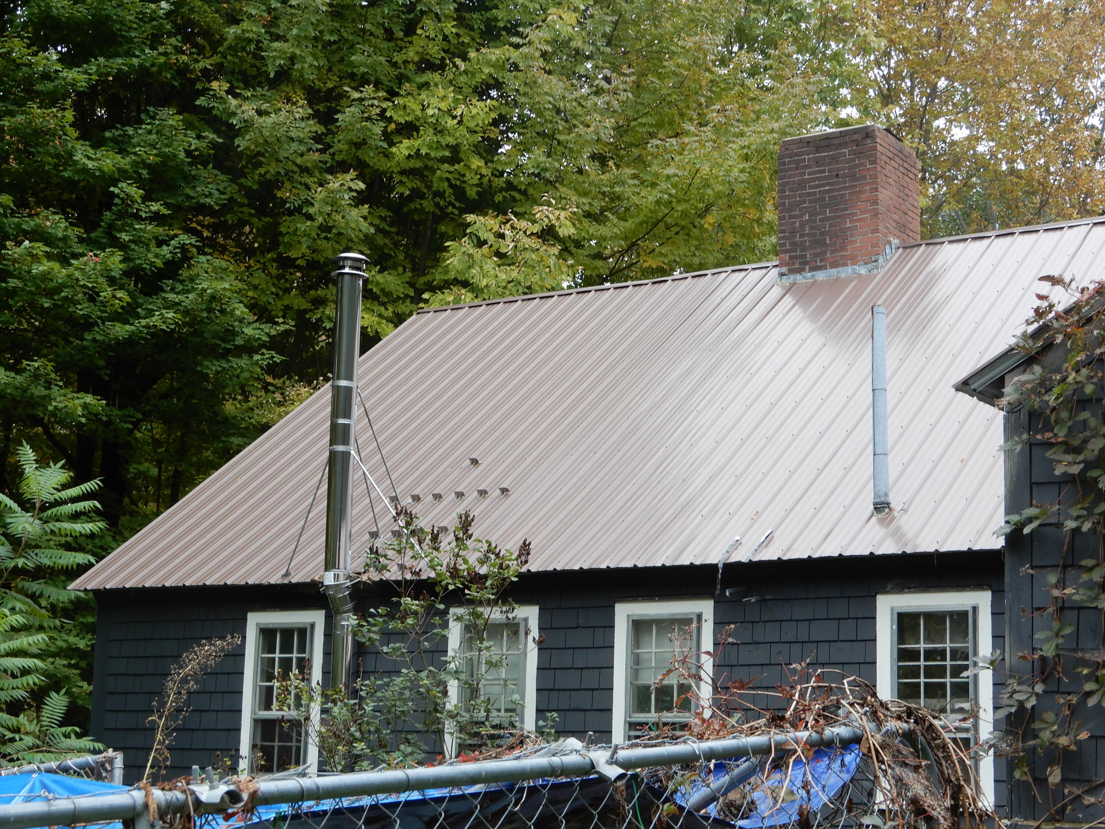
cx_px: 552
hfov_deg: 29.8
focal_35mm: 65
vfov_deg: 22.6
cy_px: 414
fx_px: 2075
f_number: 5
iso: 80
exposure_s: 1/30
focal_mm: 11.6
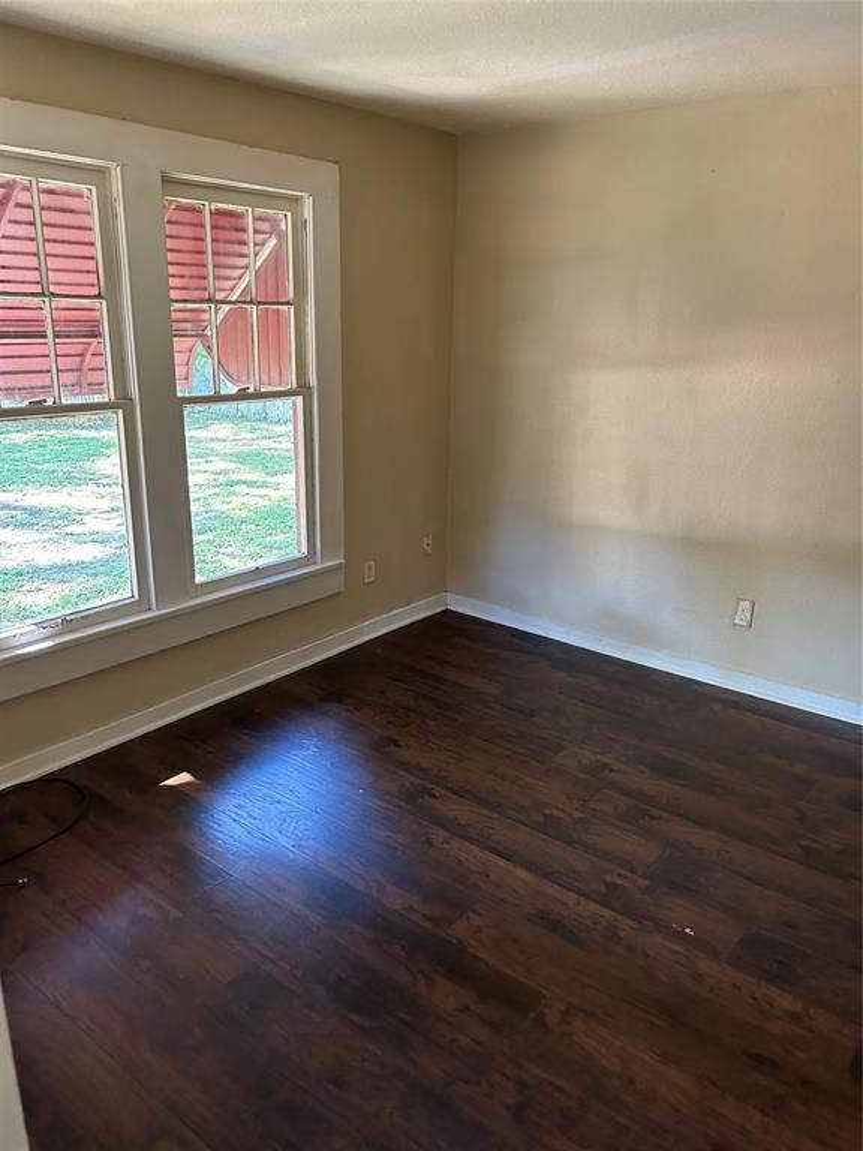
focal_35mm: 26
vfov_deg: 67.3
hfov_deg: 53.1
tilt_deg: -15.4
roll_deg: -2.2
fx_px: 864
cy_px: 576
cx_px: 432
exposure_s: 1/60
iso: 250
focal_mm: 5.7
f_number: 1.5
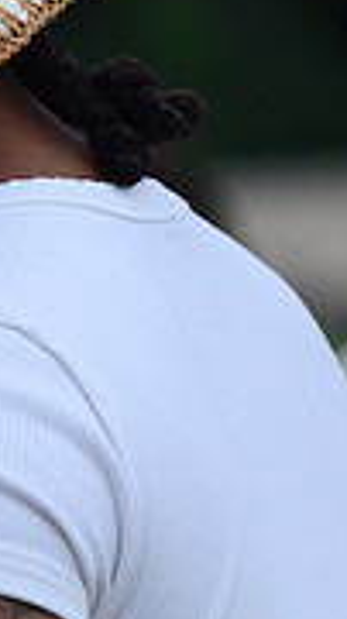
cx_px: -515
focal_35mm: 505
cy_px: 169
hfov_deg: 2.4
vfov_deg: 4.3
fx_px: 8276
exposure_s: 1/1600
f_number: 2.8
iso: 800
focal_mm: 100
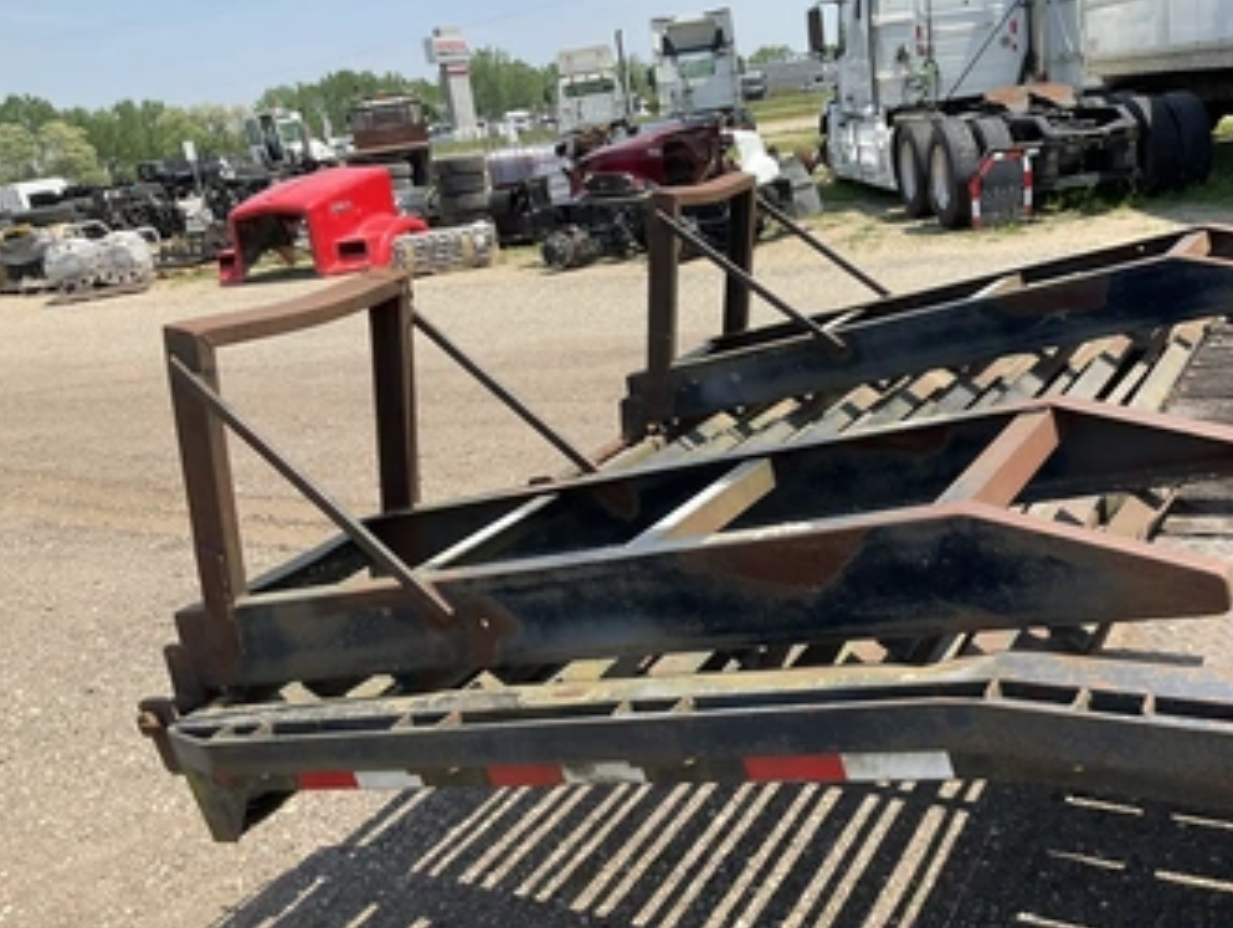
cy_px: 466
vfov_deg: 40.8
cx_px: 711
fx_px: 1248
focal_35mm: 35
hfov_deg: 52.4
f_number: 1.8
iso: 25
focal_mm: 3
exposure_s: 1/1076
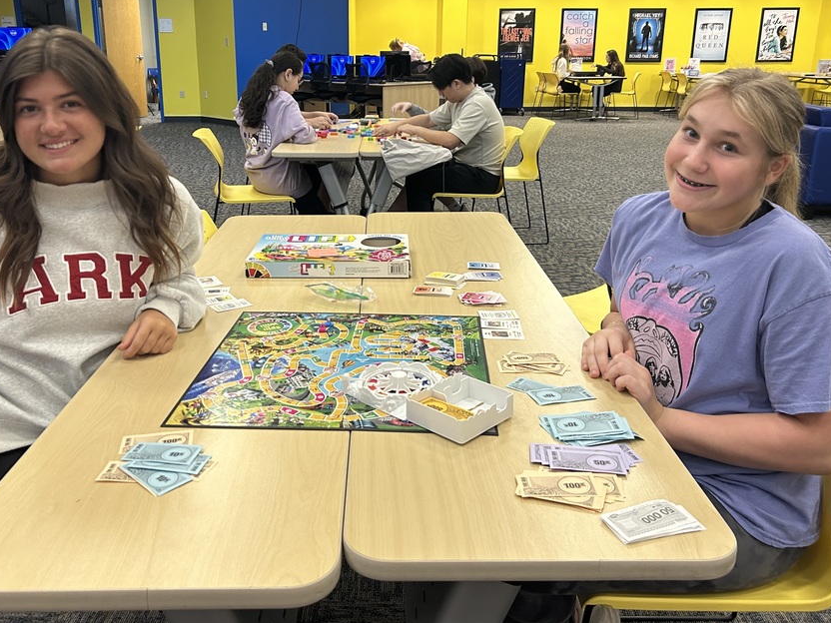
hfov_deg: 56.8
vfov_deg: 44.0
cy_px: 267
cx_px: 388
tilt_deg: -16.7
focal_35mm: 32
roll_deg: -1.0
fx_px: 768
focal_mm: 5.7
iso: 200
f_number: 1.5
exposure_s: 1/60
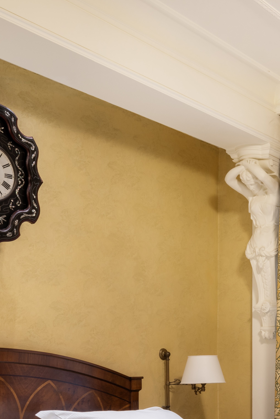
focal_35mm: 58
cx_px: 421
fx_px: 677
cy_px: 333
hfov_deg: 20.1
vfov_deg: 33.5
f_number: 11
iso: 100
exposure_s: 2
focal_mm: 24
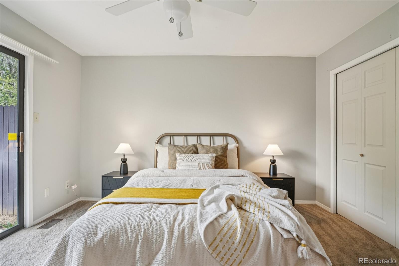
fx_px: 183
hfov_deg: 95.0
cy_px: 133
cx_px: 200
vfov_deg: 72.0
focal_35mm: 16
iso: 500
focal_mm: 11
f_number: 8
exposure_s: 1/30
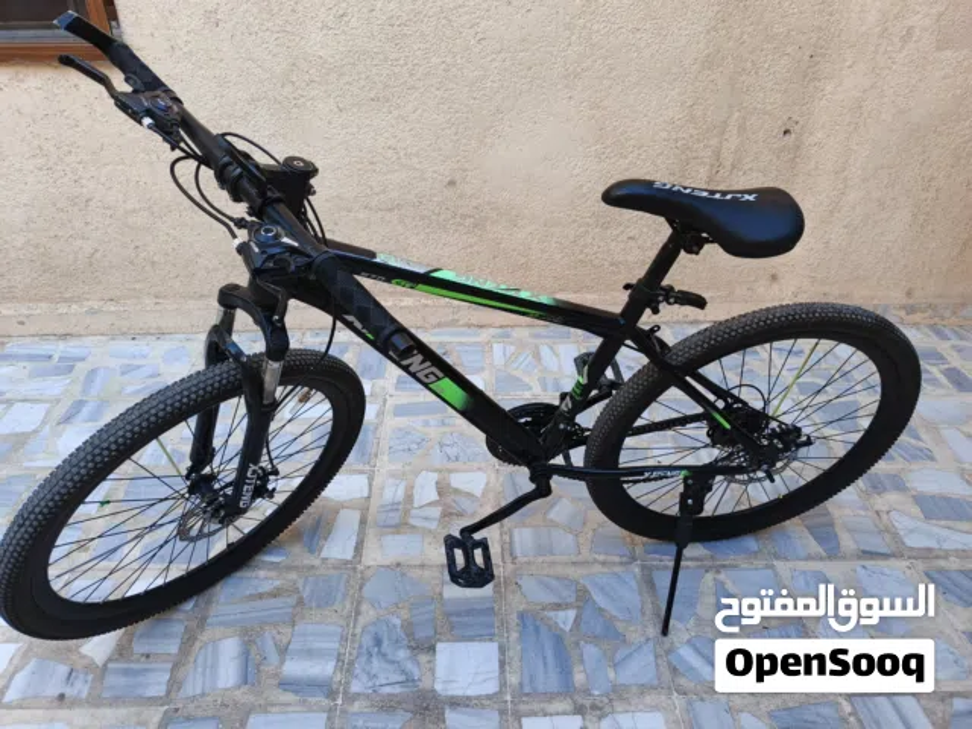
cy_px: 364
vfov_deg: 58.9
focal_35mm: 23
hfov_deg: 73.9
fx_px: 646
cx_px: 486
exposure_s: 1/66.7
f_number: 1.7
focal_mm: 5.25
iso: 347
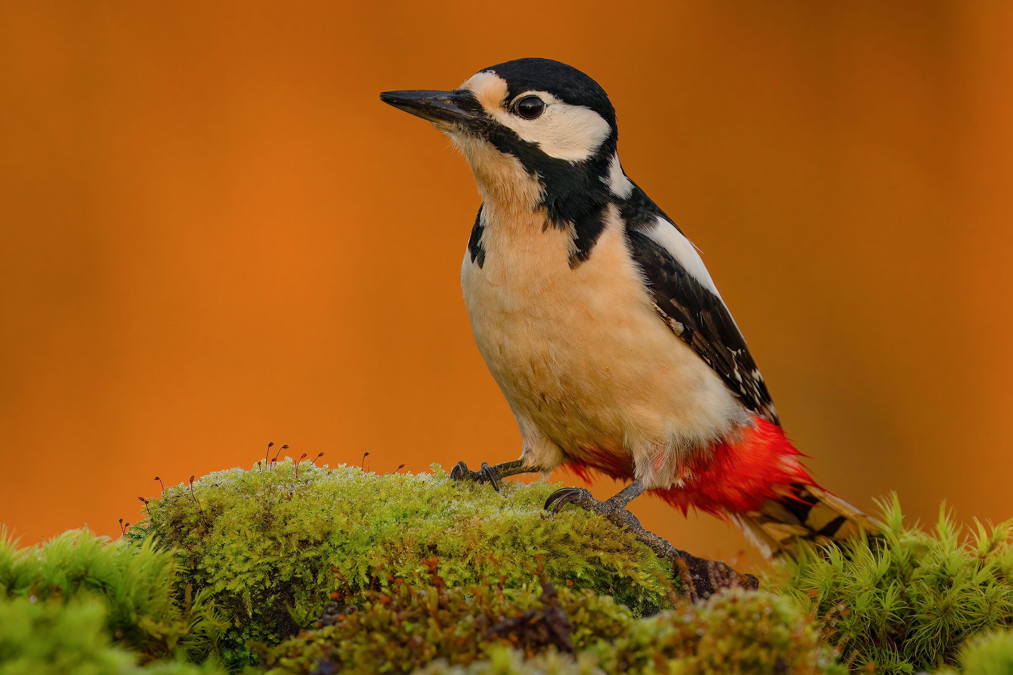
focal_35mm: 600
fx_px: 16882
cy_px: 338
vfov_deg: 2.3
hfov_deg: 3.4
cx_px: 506
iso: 800
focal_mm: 600
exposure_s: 1/1000
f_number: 6.3
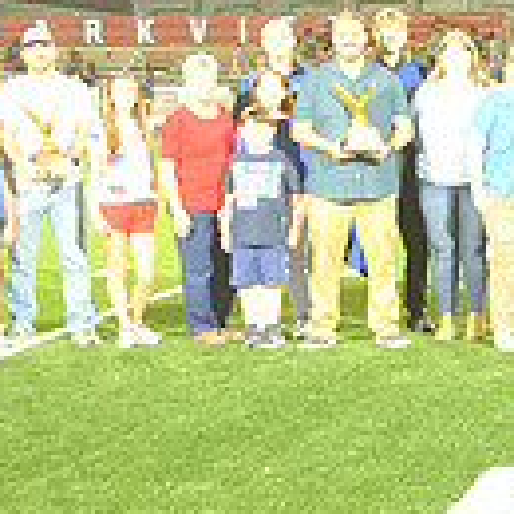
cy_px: 162
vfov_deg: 13.5
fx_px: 2167
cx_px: 866
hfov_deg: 12.6
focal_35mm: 129
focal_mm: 34
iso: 2500
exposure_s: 1/60
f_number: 5.6
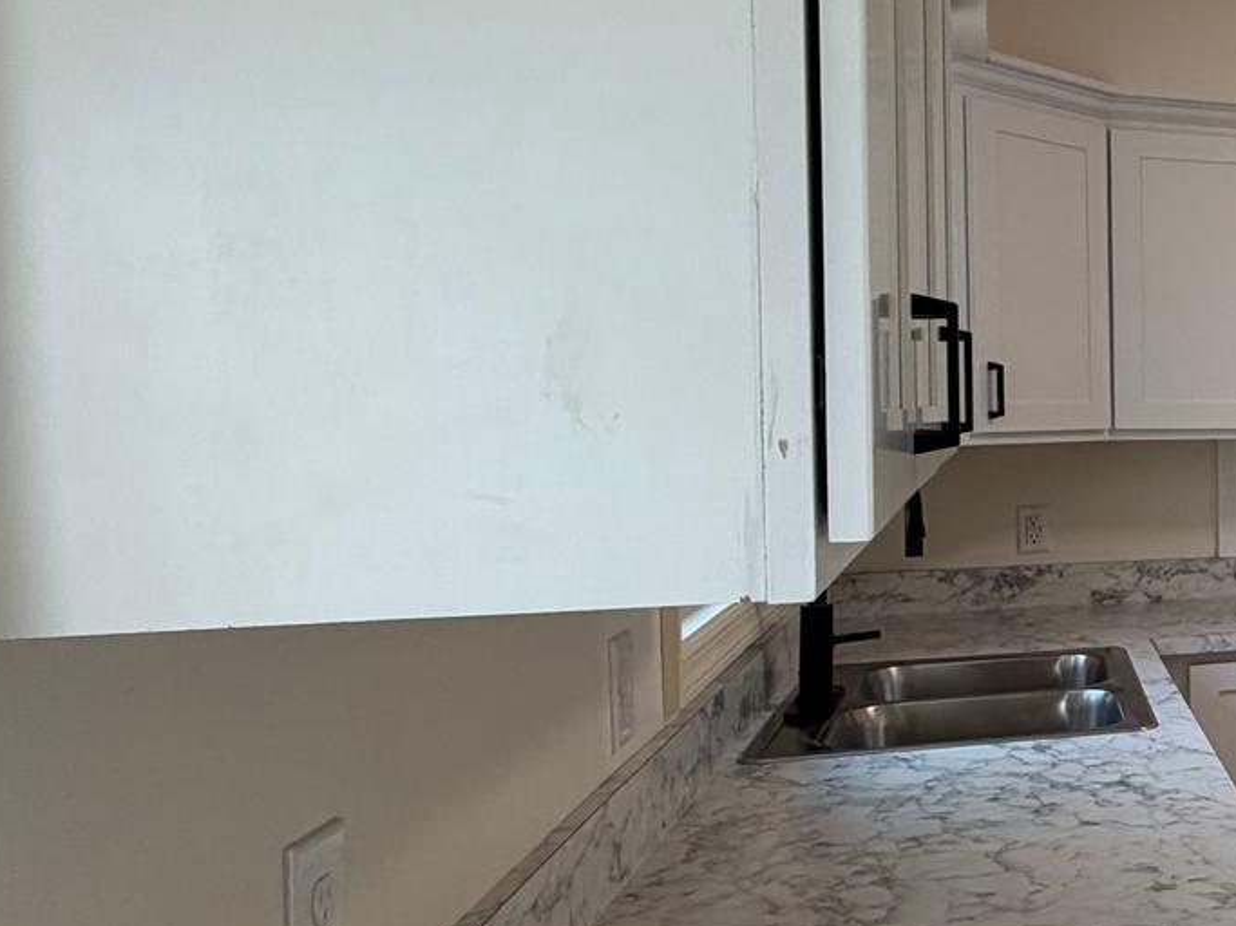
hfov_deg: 31.2
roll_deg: +0.3
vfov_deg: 34.3
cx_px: 1712
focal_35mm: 42
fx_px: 1499
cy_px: 459
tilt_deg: -2.4
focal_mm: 2.22
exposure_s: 1/120
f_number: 2.2
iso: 125
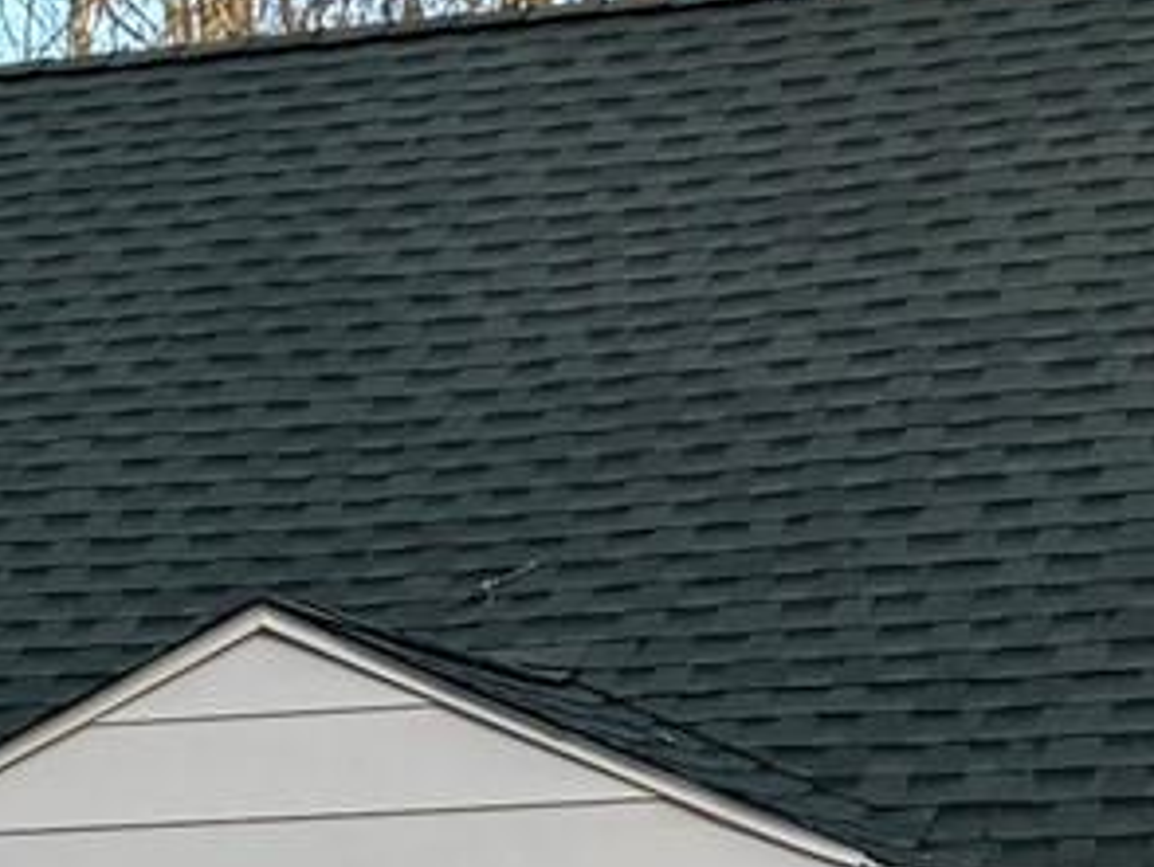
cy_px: 1636
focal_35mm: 167
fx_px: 5572
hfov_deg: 11.3
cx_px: -601
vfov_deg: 8.5
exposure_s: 1/582
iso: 80
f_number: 1.78
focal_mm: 6.76
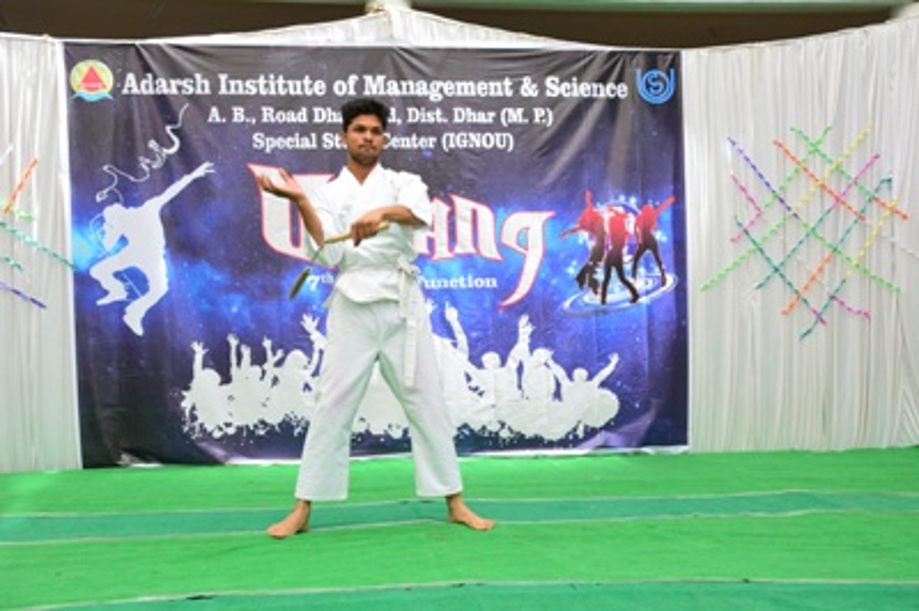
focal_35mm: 48
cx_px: 460
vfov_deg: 28.0
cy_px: 306
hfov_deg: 41.1
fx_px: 1224
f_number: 8
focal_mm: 32
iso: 1000
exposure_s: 1/250
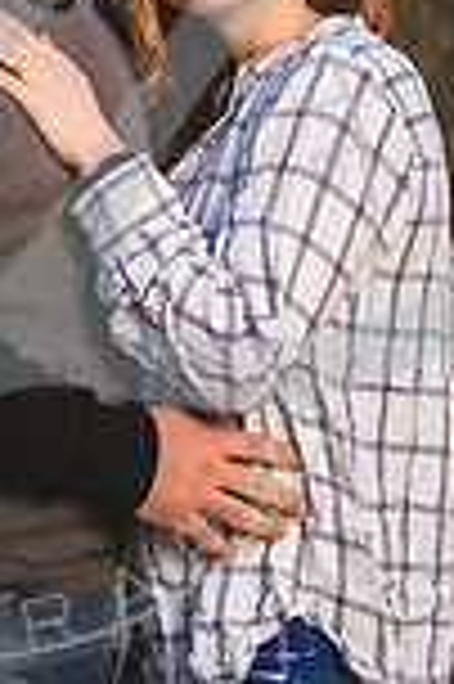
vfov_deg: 14.1
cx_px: 162
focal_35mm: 142
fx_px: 2692
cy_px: -99
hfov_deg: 9.6
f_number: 2.8
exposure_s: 1/320
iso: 100
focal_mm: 48
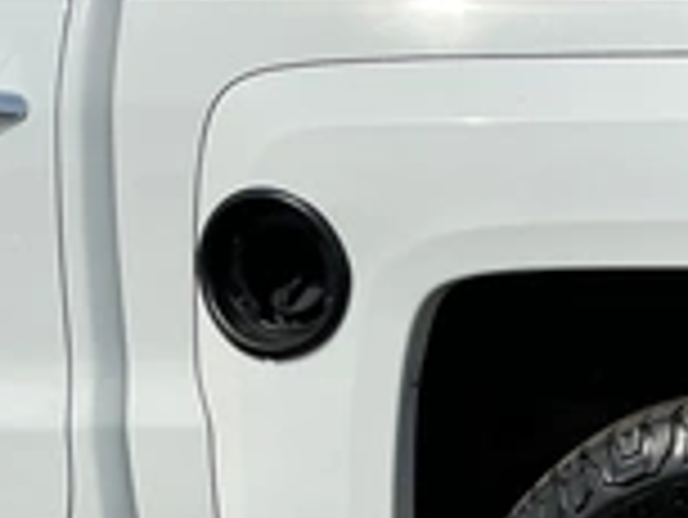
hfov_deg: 23.9
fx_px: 1452
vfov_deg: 19.8
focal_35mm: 73
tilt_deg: -9.7
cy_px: 477
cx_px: 859
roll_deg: -1.5
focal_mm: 3
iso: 25
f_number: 1.8
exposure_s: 1/3322
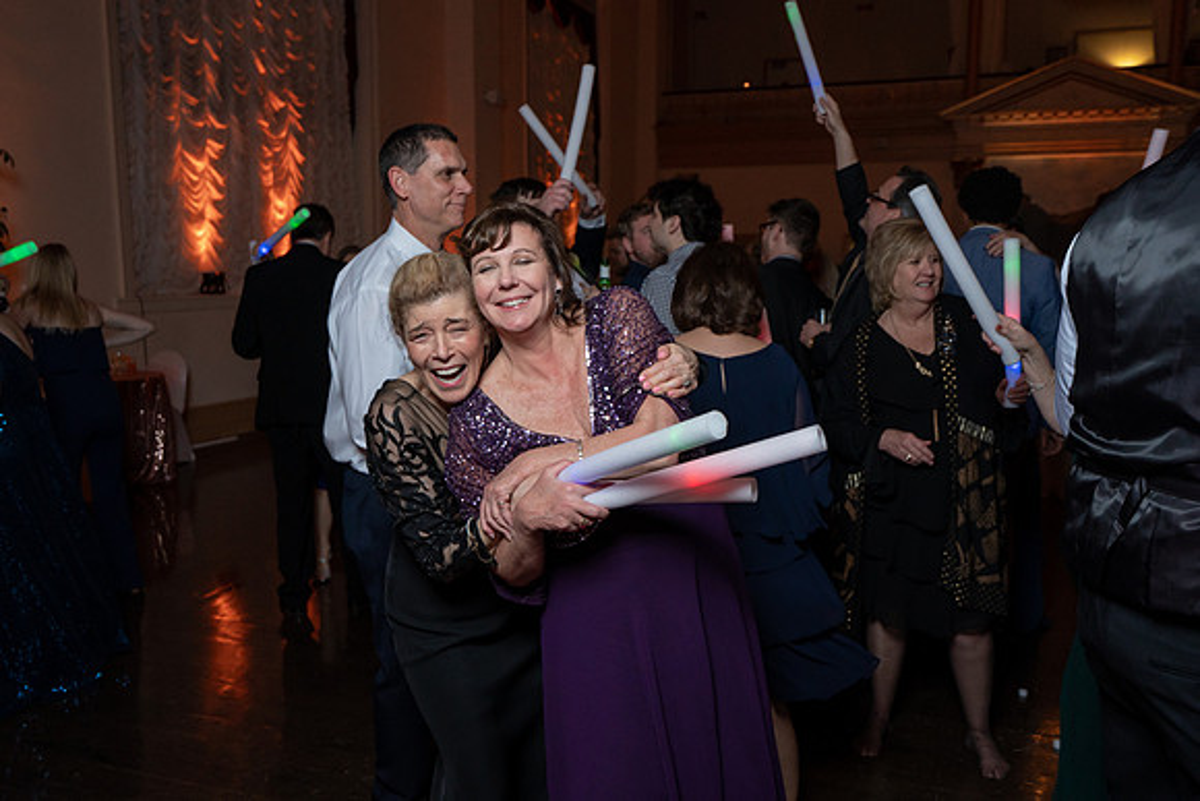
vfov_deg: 44.2
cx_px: 590
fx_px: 987
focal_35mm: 30
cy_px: 396
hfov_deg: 62.6
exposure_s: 1/200
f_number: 4
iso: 2000
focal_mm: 29
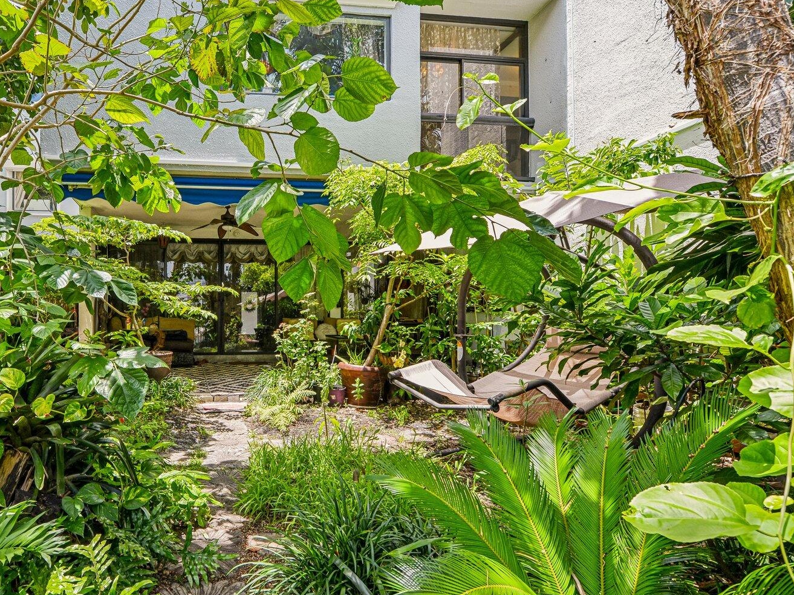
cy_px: 333
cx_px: 242
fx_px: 482
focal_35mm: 21
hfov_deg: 75.6
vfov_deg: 63.2
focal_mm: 14
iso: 200
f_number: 9
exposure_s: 1/100
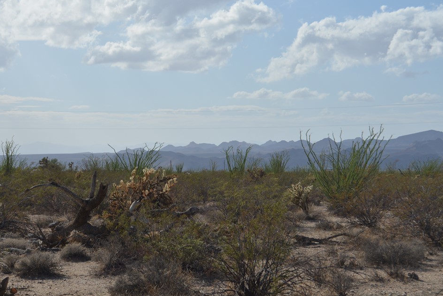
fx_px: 1164
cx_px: 228
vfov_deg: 14.5
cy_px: 153
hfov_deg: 21.5
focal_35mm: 95
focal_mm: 55
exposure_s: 1/2000
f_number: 8
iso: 360
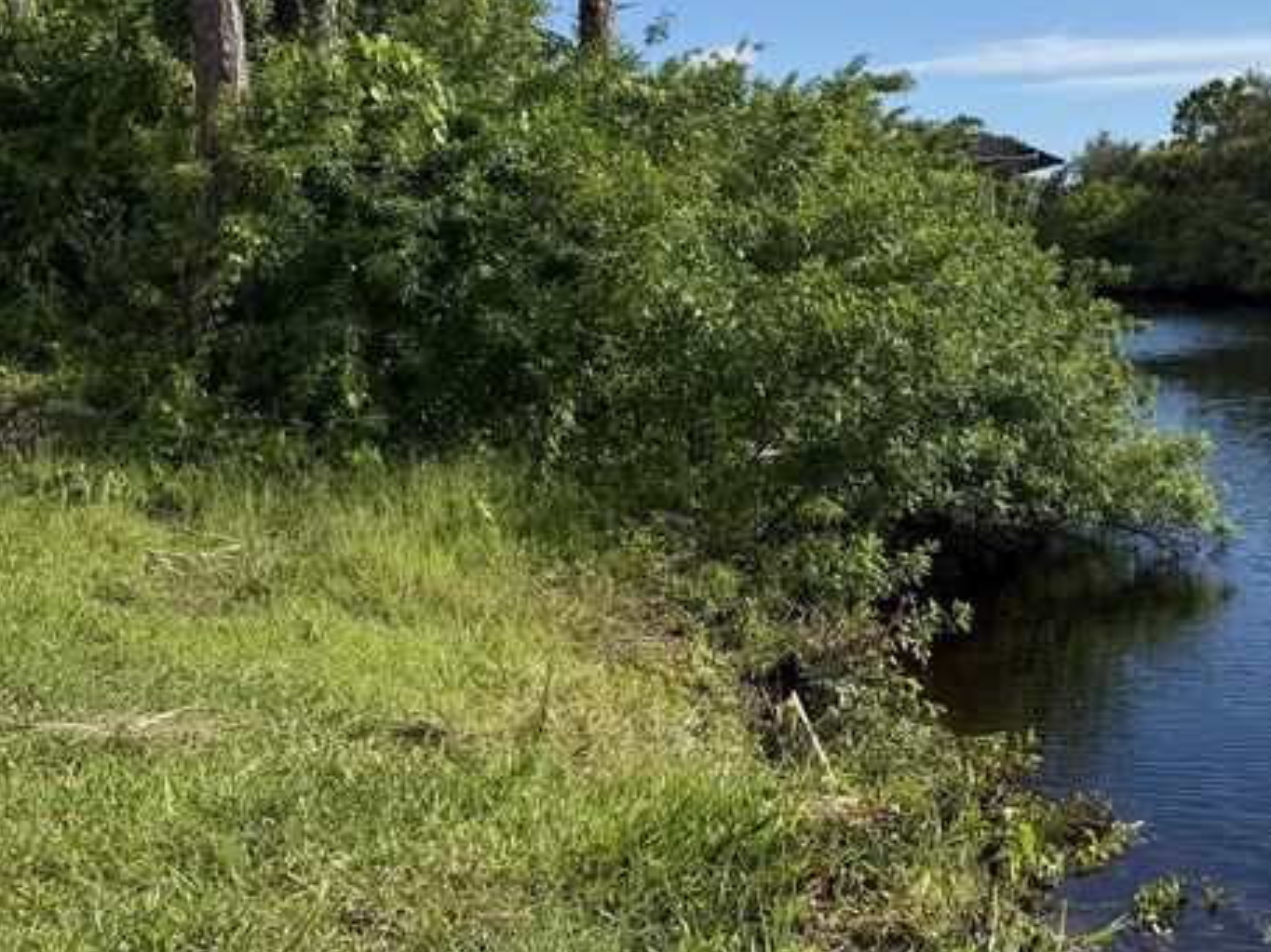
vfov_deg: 26.5
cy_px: 195
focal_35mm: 54
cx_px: 1112
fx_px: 1982
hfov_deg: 33.9
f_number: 1.78
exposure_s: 1/6173
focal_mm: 6.76
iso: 80
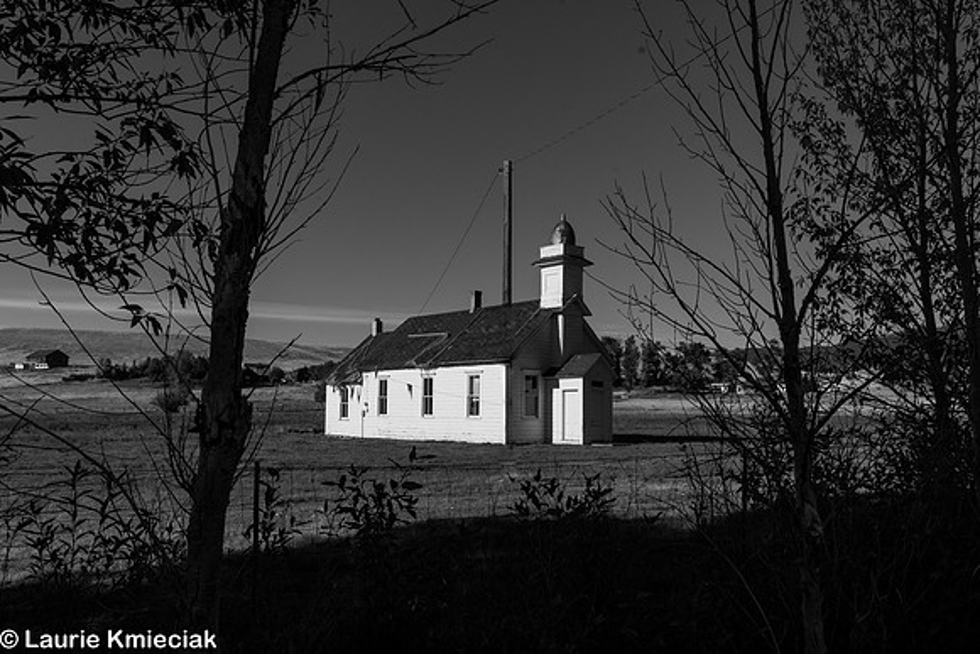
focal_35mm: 30
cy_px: 327
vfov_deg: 43.6
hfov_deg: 61.9
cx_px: 490
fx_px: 817
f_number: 11
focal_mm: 20
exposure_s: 1/500
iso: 250
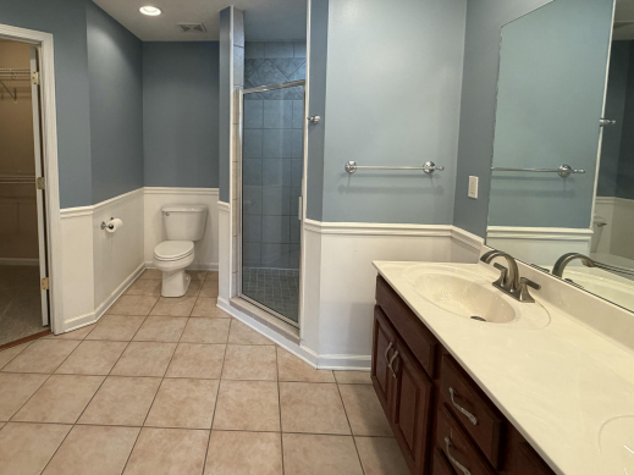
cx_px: 251
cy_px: 171
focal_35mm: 18
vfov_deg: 70.1
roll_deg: -0.3
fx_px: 330
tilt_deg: -4.3
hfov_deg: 86.6
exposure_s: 1/120
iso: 250
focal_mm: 2.22
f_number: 2.2
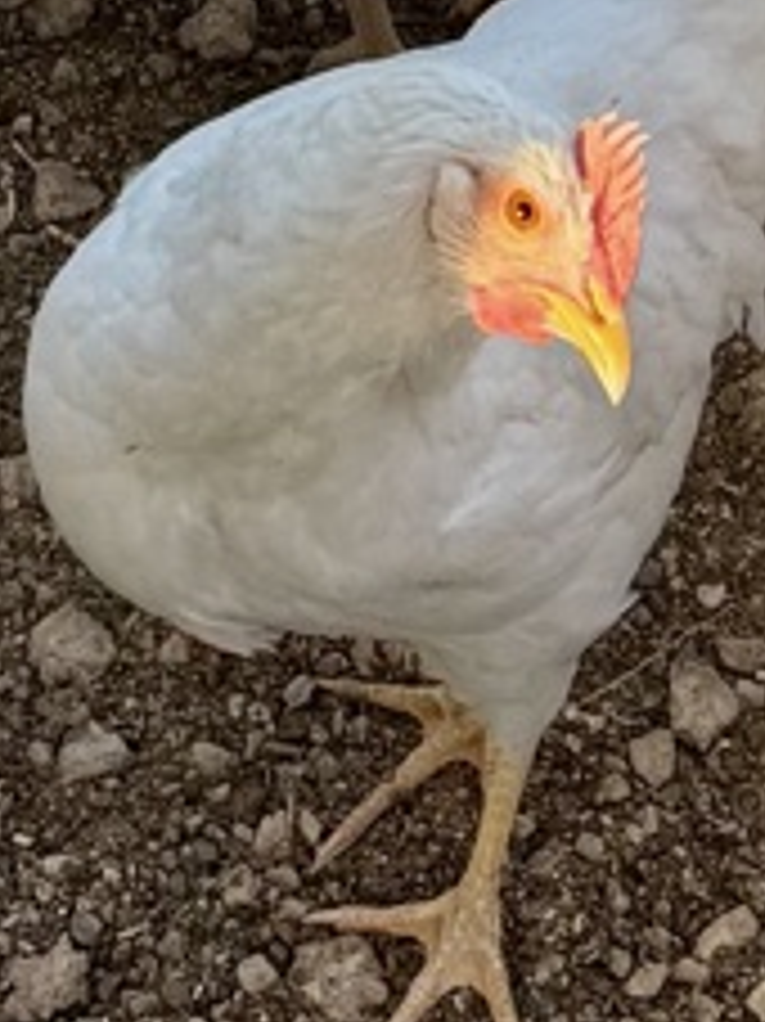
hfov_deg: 8.7
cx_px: 774
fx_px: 4984
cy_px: -1805
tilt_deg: -31.6
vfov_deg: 9.7
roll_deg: +4.5
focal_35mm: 169
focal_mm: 6.86
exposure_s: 1/1094
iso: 80
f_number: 1.78
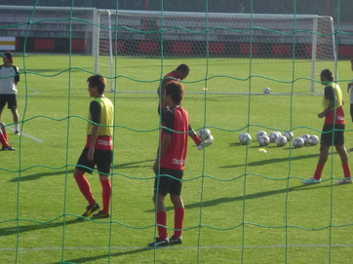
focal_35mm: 180
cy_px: 114
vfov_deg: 8.2
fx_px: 1834
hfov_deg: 11.0
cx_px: 155
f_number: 5.5
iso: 200
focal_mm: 15.2
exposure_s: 1/500
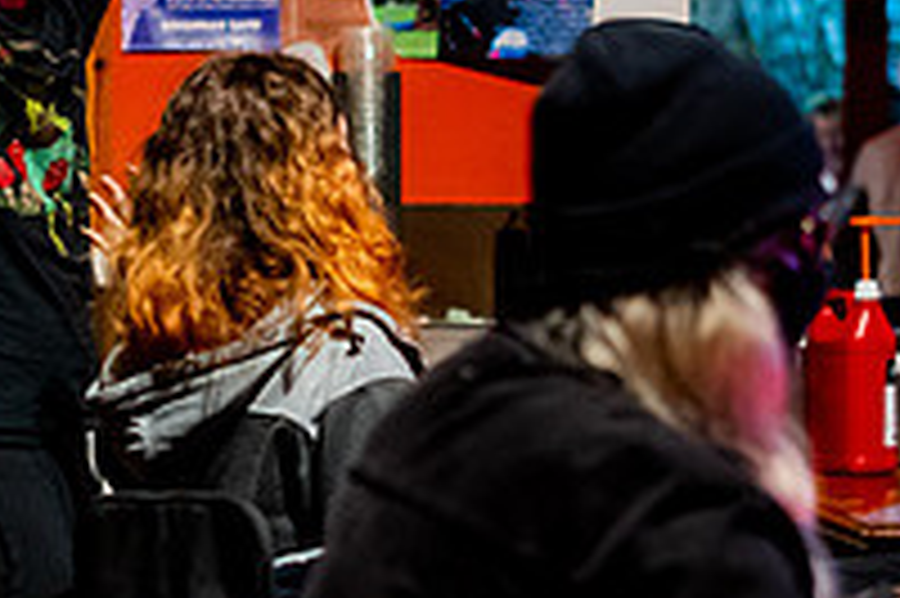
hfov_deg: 14.1
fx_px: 3622
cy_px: 384
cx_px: 266
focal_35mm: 145
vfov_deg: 9.4
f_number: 2
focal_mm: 50
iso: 3200
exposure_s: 1/160
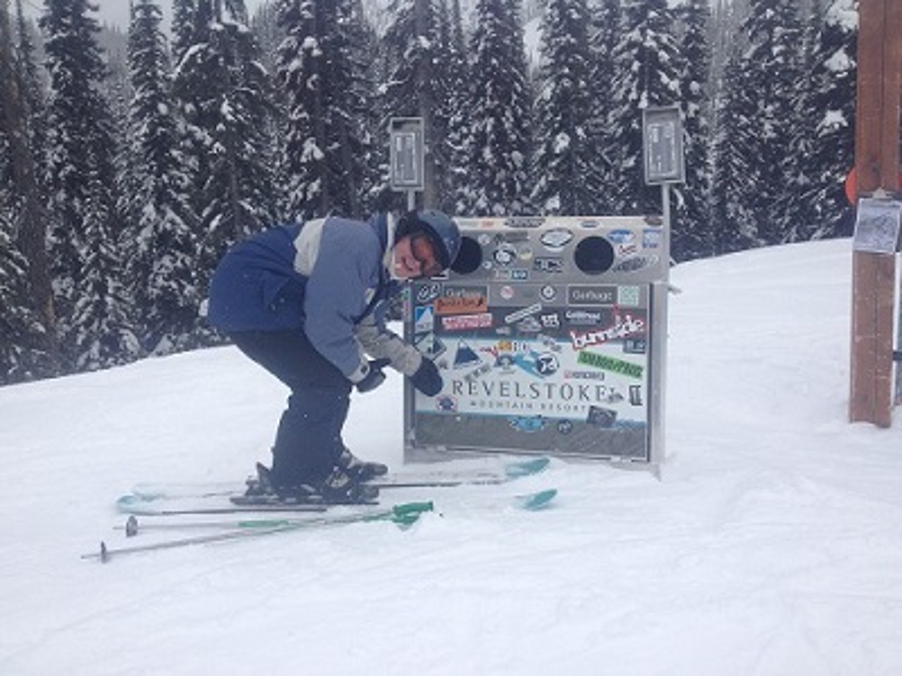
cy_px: 338
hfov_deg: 52.6
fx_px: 912
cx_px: 451
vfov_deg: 40.7
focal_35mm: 35
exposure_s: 1/2208
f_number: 2.4
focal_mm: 4.28
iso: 50
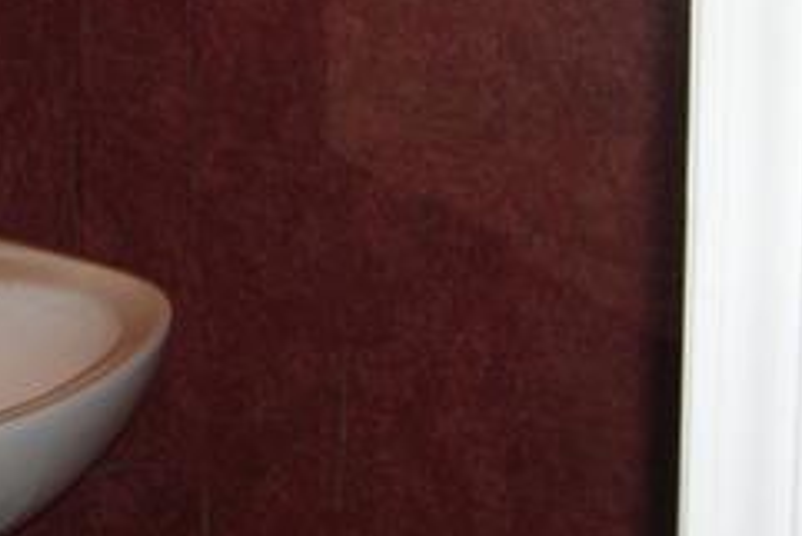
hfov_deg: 18.8
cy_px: -127
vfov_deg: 12.7
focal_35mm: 105
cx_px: -27
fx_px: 2340
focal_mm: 8
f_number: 2.8
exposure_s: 1/60
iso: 100
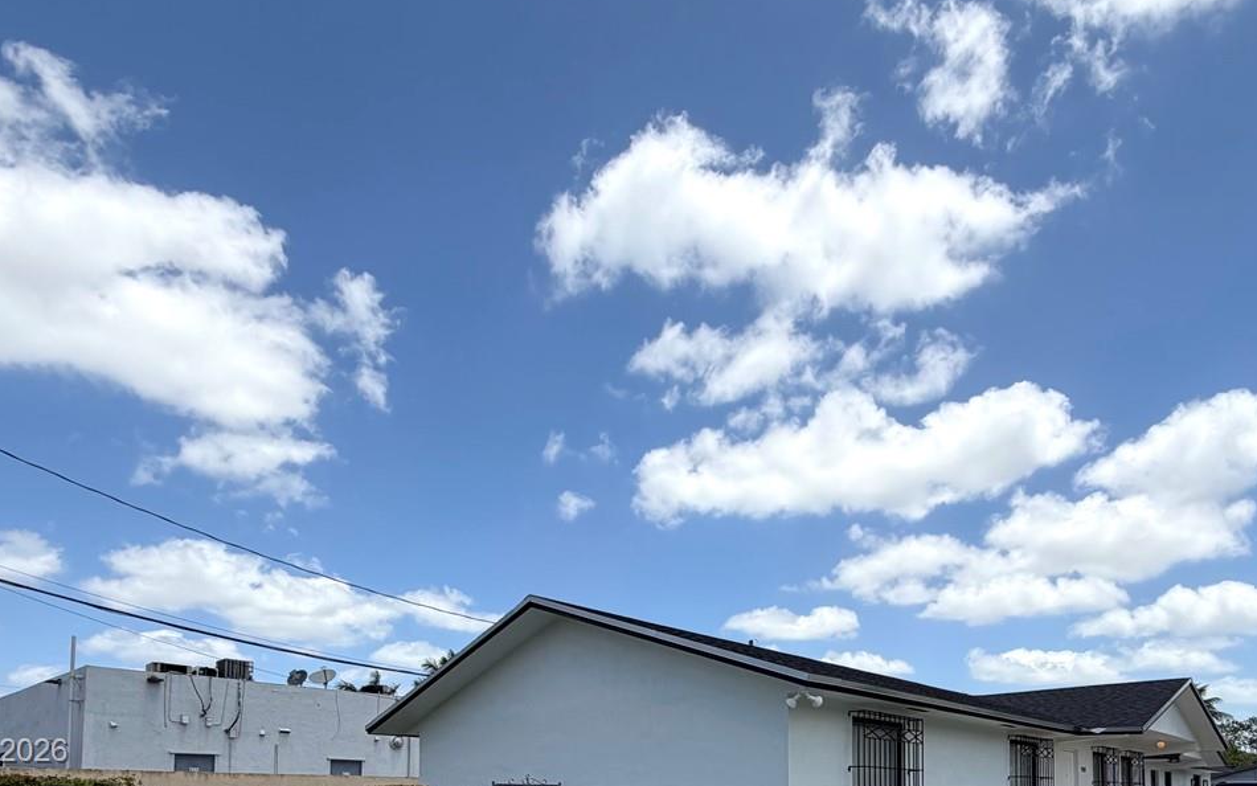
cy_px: 753
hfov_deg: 72.2
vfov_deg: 43.5
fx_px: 857
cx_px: 715
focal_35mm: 25
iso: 20
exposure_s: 1/1105
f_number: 2.2
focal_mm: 2.22
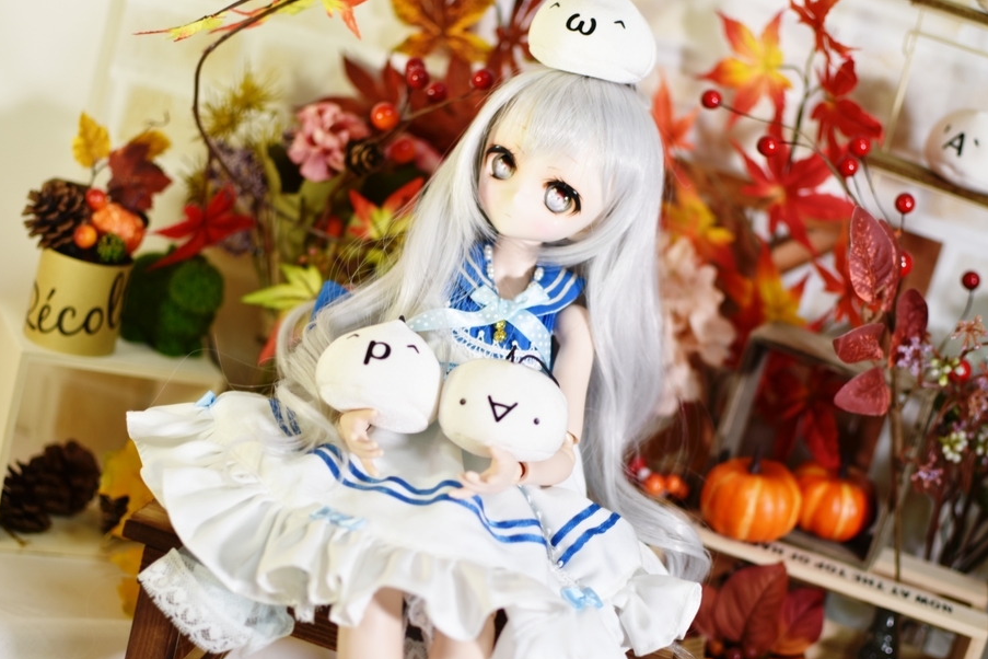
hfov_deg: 33.6
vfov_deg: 22.8
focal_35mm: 60
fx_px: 1635
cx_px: 536
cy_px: 373
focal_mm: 35
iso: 100
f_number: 1.8
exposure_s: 1/50
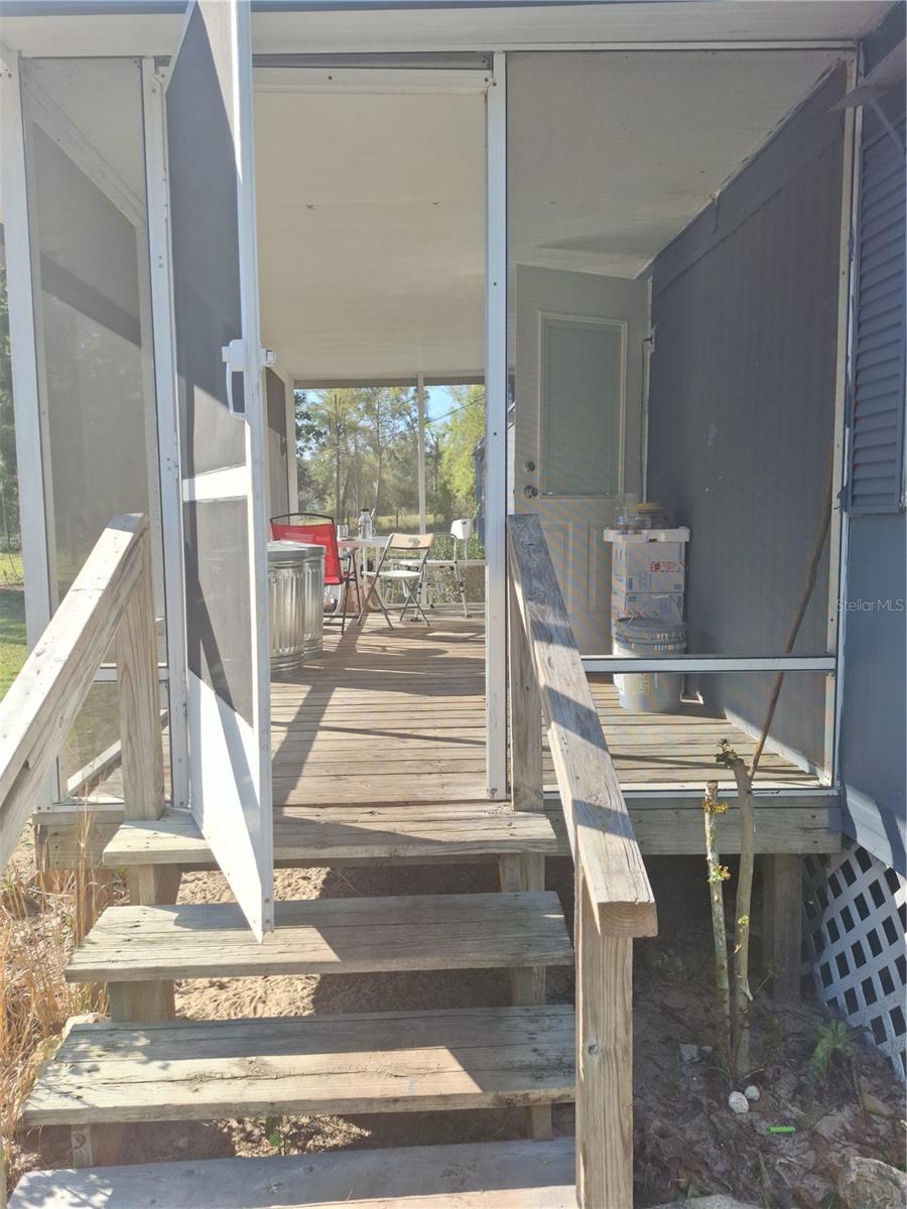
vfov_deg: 73.9
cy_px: 604
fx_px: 804
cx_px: 454
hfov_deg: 58.9
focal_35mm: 23
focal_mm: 5.54
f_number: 1.8
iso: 40
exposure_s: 1/732
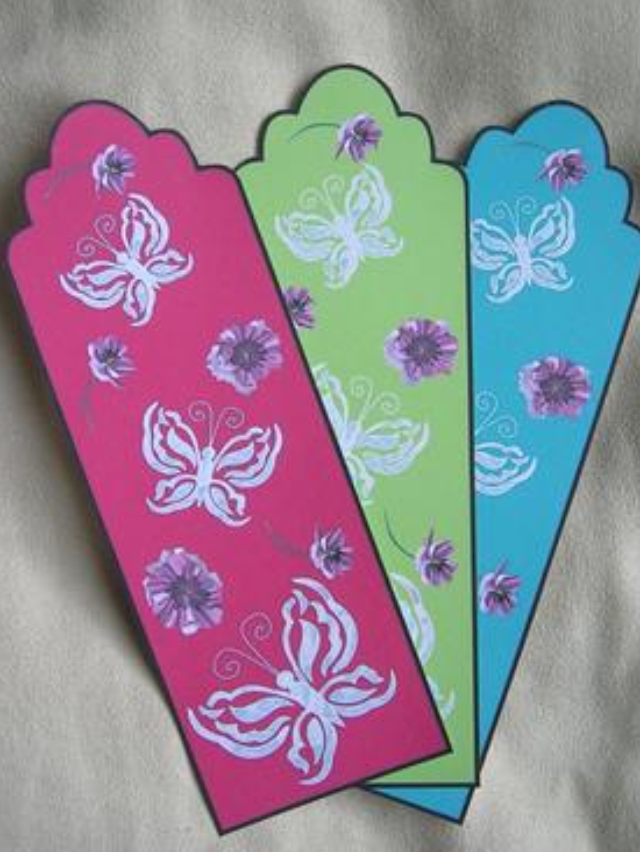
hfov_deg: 33.6
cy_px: 407
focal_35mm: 43
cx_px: 330
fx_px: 1059
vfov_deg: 43.8
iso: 50
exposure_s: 1/184
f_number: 2.8
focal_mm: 5.4
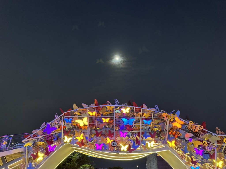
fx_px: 157
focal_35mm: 24
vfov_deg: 56.8
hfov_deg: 71.6
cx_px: 113
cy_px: 84
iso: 800
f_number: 1.78
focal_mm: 6.76
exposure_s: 1/33
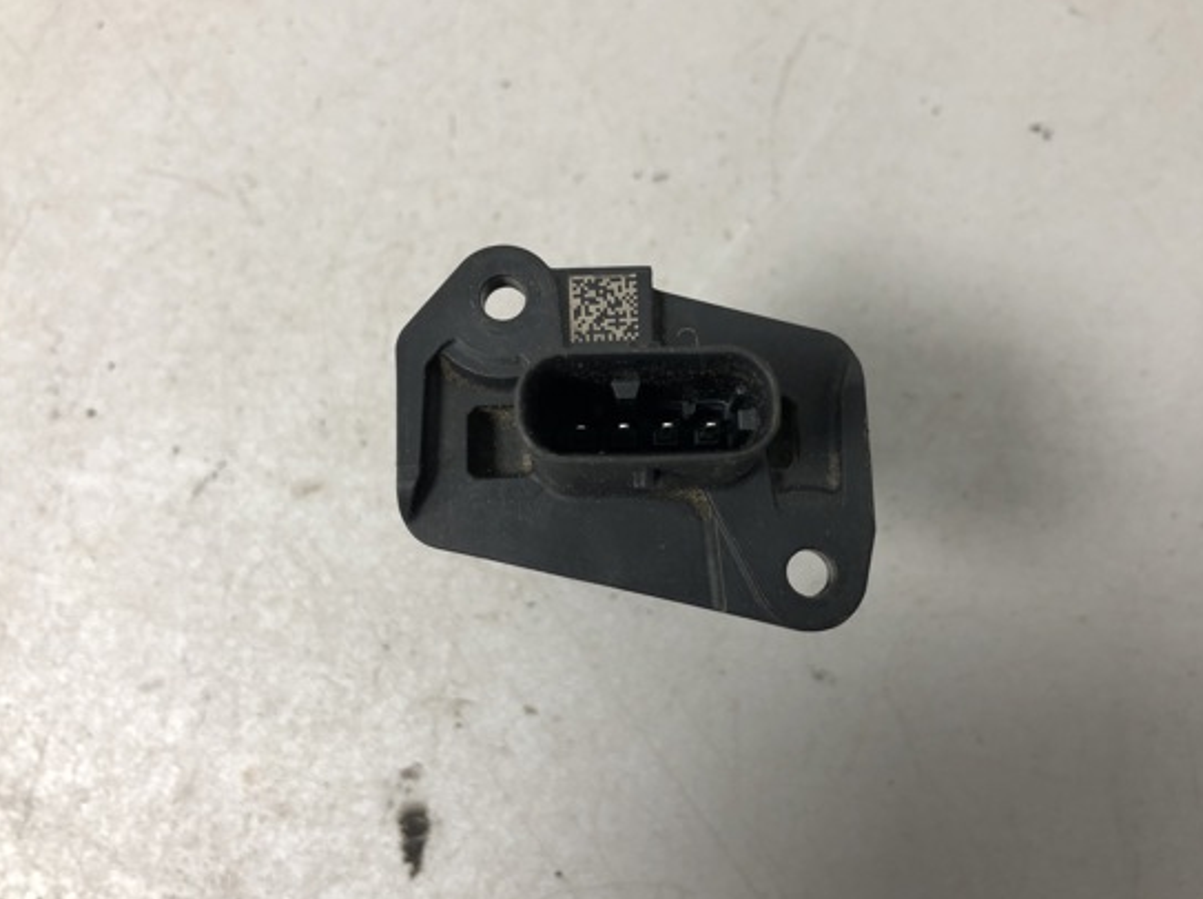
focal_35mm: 33
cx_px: 647
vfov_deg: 42.9
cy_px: 448
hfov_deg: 55.3
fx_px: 1146
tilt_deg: -80.9
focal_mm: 4
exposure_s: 1/25
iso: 40
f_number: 1.8
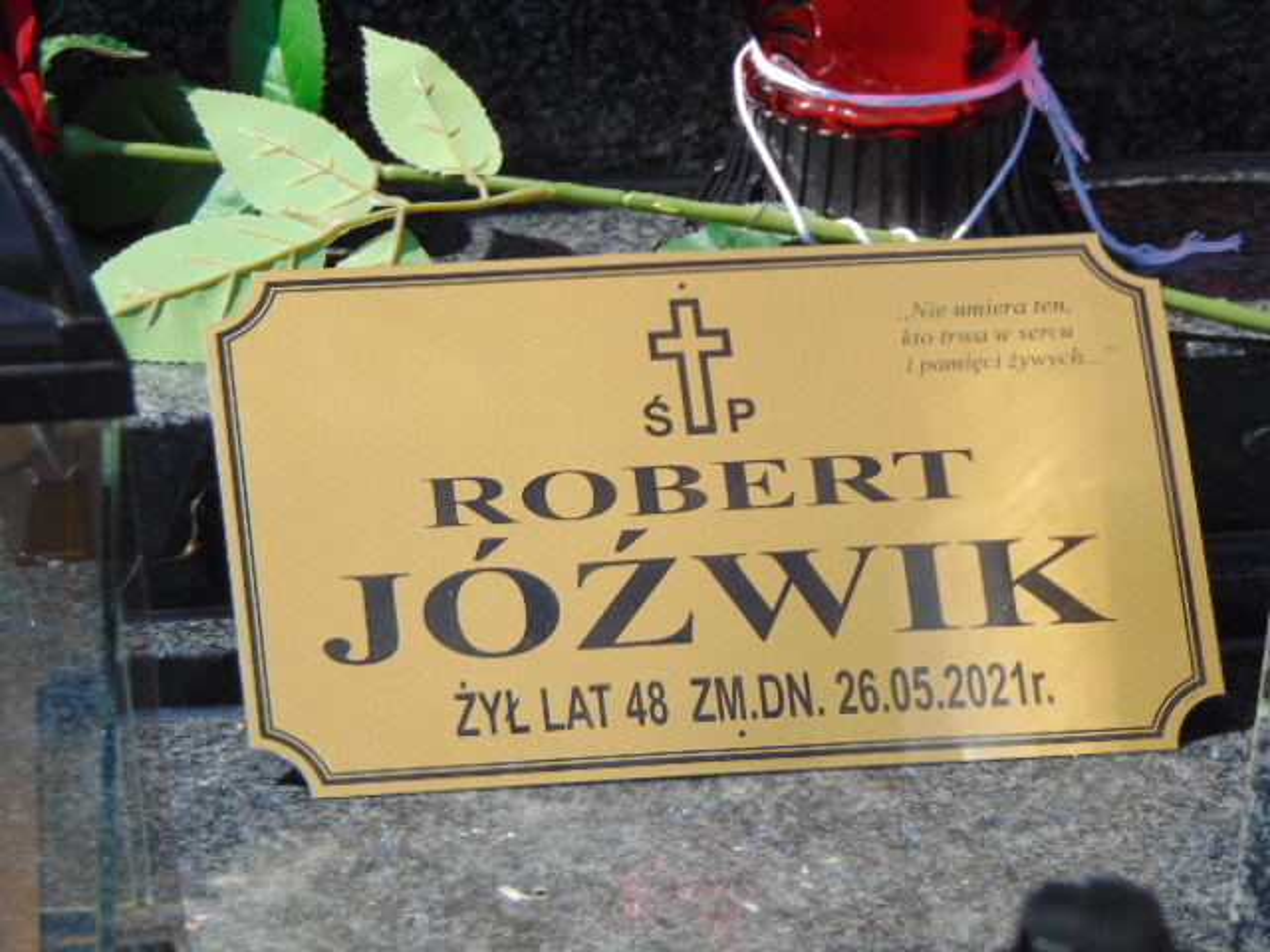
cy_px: 476
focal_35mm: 250
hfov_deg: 7.9
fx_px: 9172
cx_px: 635
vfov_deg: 5.9
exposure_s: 1/800
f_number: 4.1
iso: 80
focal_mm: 44.9
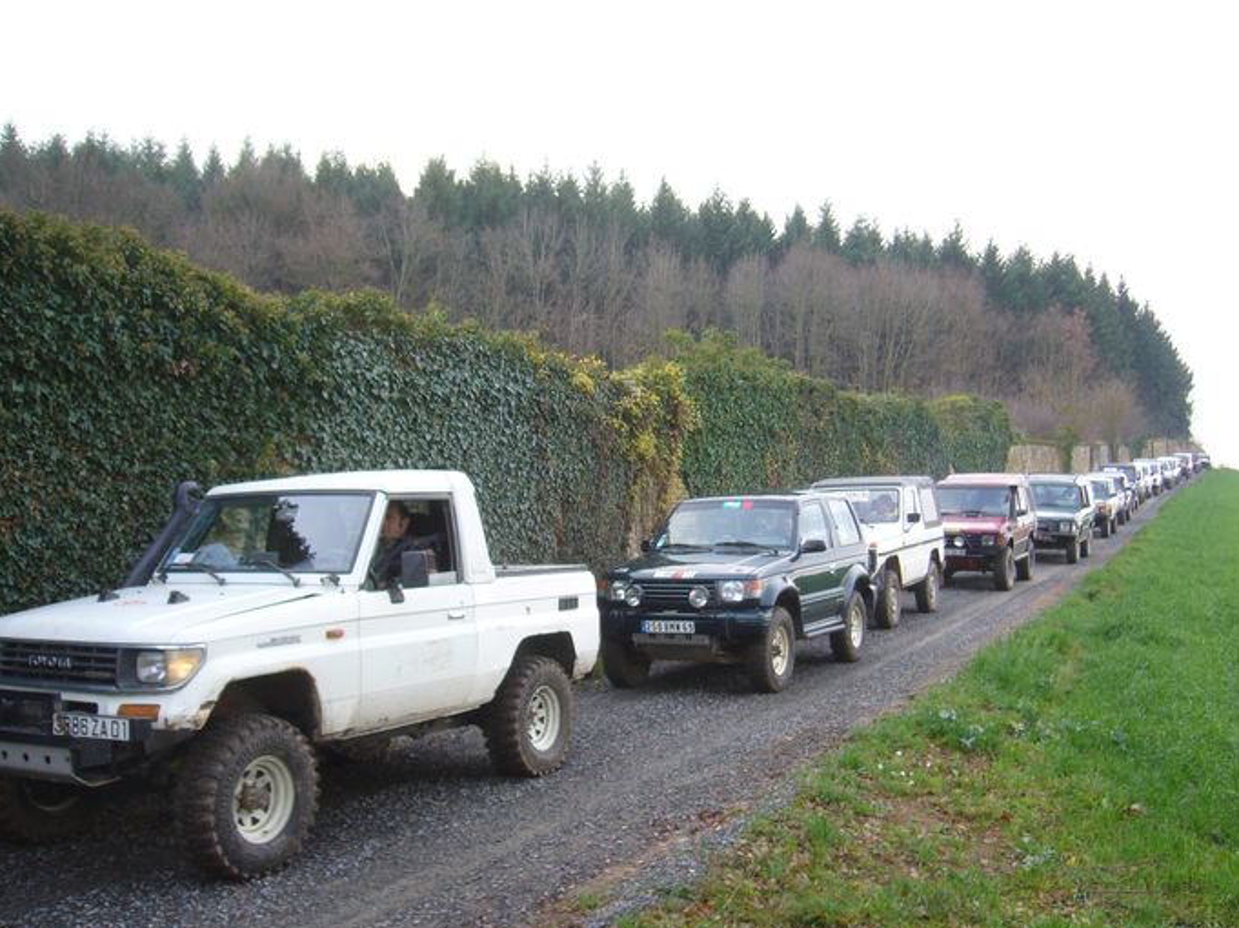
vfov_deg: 39.6
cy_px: 470
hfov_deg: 51.4
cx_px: 604
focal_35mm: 36
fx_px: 1288
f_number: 2.8
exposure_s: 1/60
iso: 80
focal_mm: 5.8
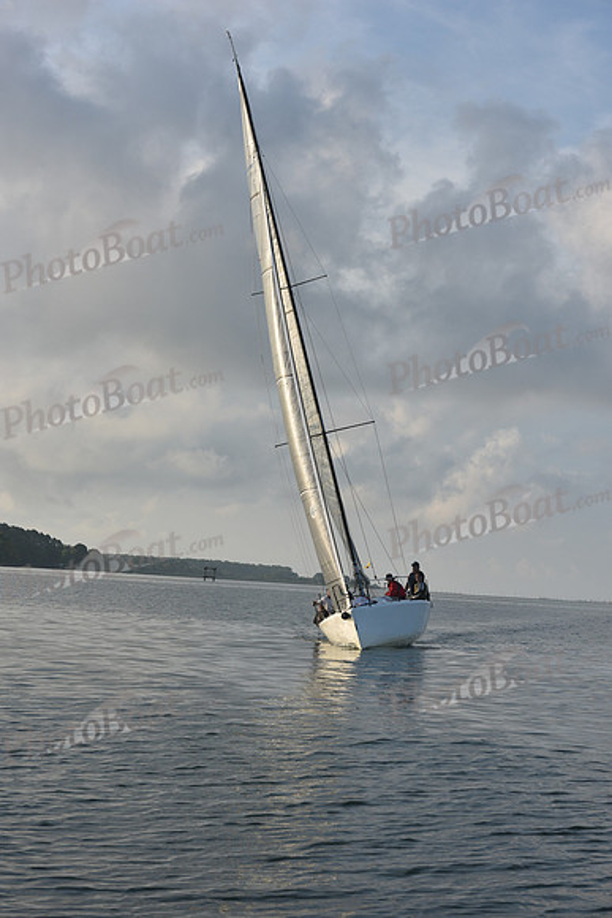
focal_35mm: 70
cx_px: 306
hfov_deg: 19.5
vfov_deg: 28.8
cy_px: 459
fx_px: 1784
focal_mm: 70
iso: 320
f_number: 9
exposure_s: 1/800
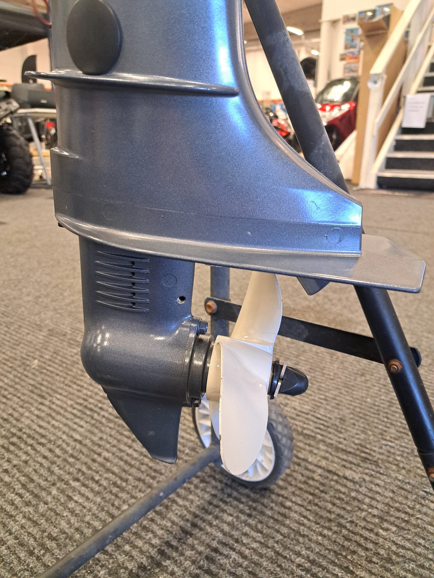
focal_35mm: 24
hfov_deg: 56.8
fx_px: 401
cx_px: 217
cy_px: 289
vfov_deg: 71.6
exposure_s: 1/50
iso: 400
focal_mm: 5.23
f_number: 1.8
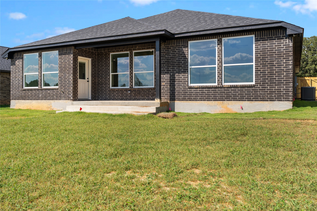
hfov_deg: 61.9
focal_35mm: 30
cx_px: 158
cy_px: 106
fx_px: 264
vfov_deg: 43.6
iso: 100
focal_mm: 30
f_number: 5.6
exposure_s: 1/400
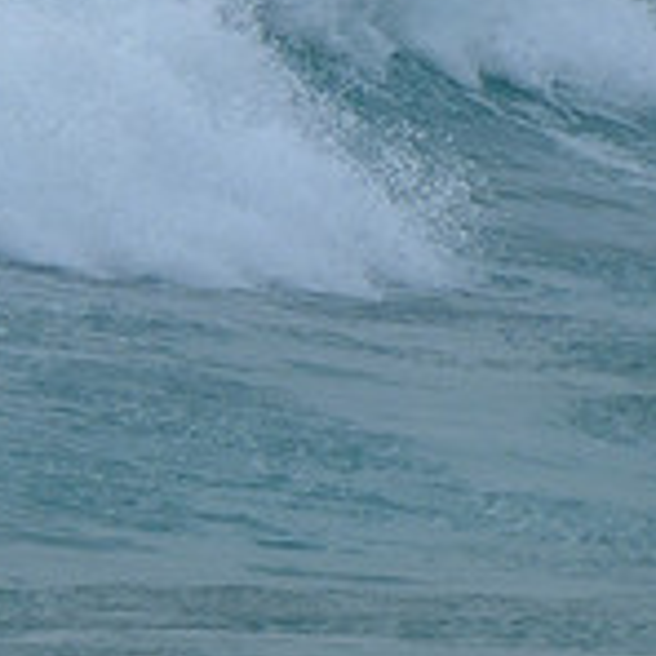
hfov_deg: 1.0
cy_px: 170
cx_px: -676
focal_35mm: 1828
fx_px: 39193
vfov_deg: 1.0
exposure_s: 1/2000
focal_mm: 400
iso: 500
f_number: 9
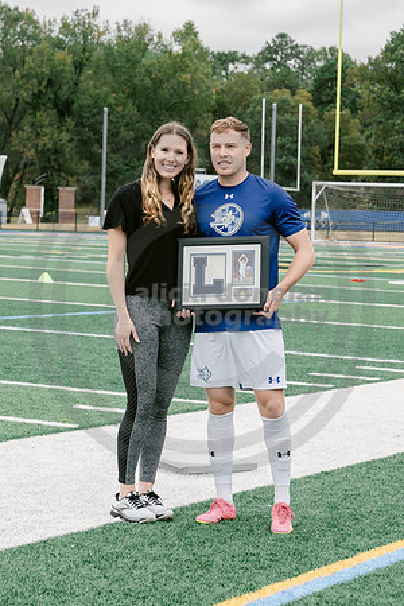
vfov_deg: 18.9
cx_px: 177
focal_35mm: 108
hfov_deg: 12.6
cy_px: 293
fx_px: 1823
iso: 400
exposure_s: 1/500
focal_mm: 70
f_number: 5.6
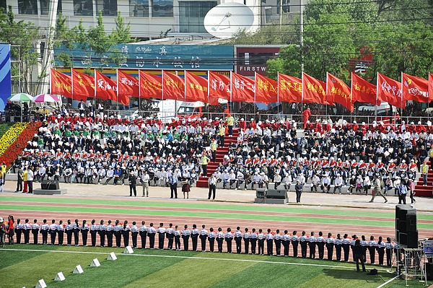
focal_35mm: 158
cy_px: 144
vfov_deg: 8.7
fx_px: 1893
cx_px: 216
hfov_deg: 13.1
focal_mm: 105
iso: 200
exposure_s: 1/640
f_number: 6.3
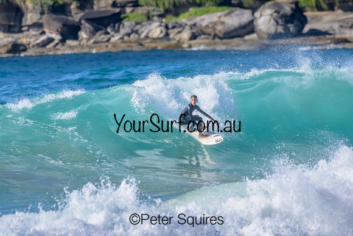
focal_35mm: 1000
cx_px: 176
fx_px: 9807
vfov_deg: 1.4
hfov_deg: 2.1
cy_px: 118
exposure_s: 1/2000
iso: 1100
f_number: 11
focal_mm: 1000
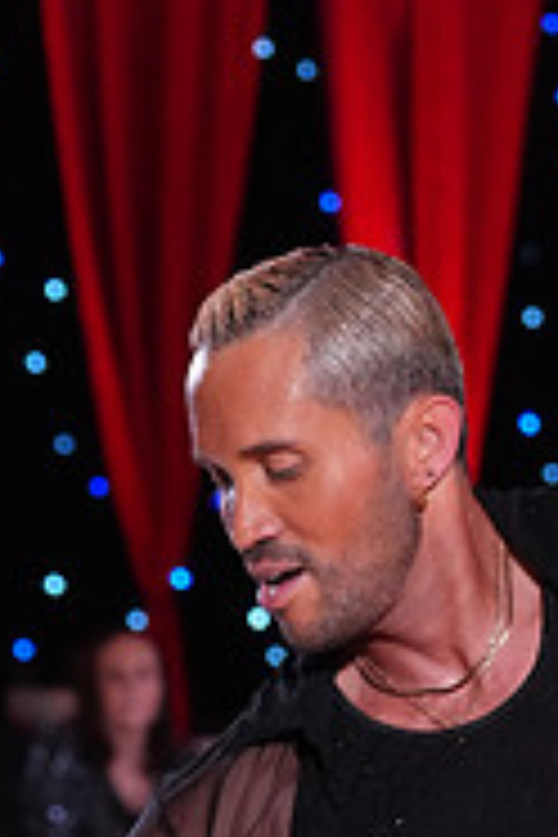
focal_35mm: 287
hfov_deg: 4.8
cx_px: 412
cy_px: 1174
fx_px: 6672
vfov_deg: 7.1
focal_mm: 92
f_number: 5
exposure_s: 1/250
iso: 4000
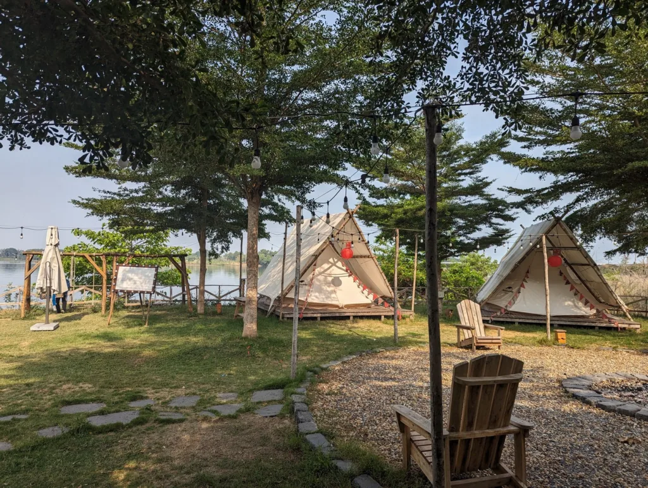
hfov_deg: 71.5
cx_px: 324
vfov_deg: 56.9
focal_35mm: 24
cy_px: 244
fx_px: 450
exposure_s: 1/1664
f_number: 1.85
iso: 47
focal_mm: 6.81
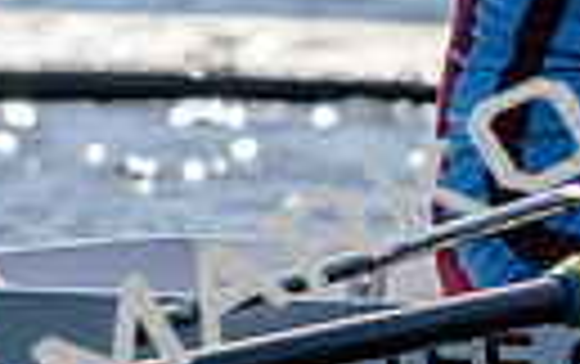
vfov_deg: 0.8
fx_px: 26654
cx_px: 661
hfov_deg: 1.2
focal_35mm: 1684
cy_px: -29
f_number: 6.3
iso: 160
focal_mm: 368
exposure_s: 1/2000
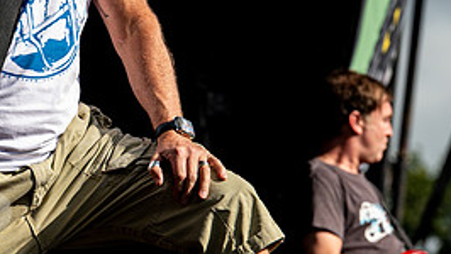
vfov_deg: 3.1
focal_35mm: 389
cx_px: 177
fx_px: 4655
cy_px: 9
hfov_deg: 5.5
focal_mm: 150
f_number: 5
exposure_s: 1/1000
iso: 180
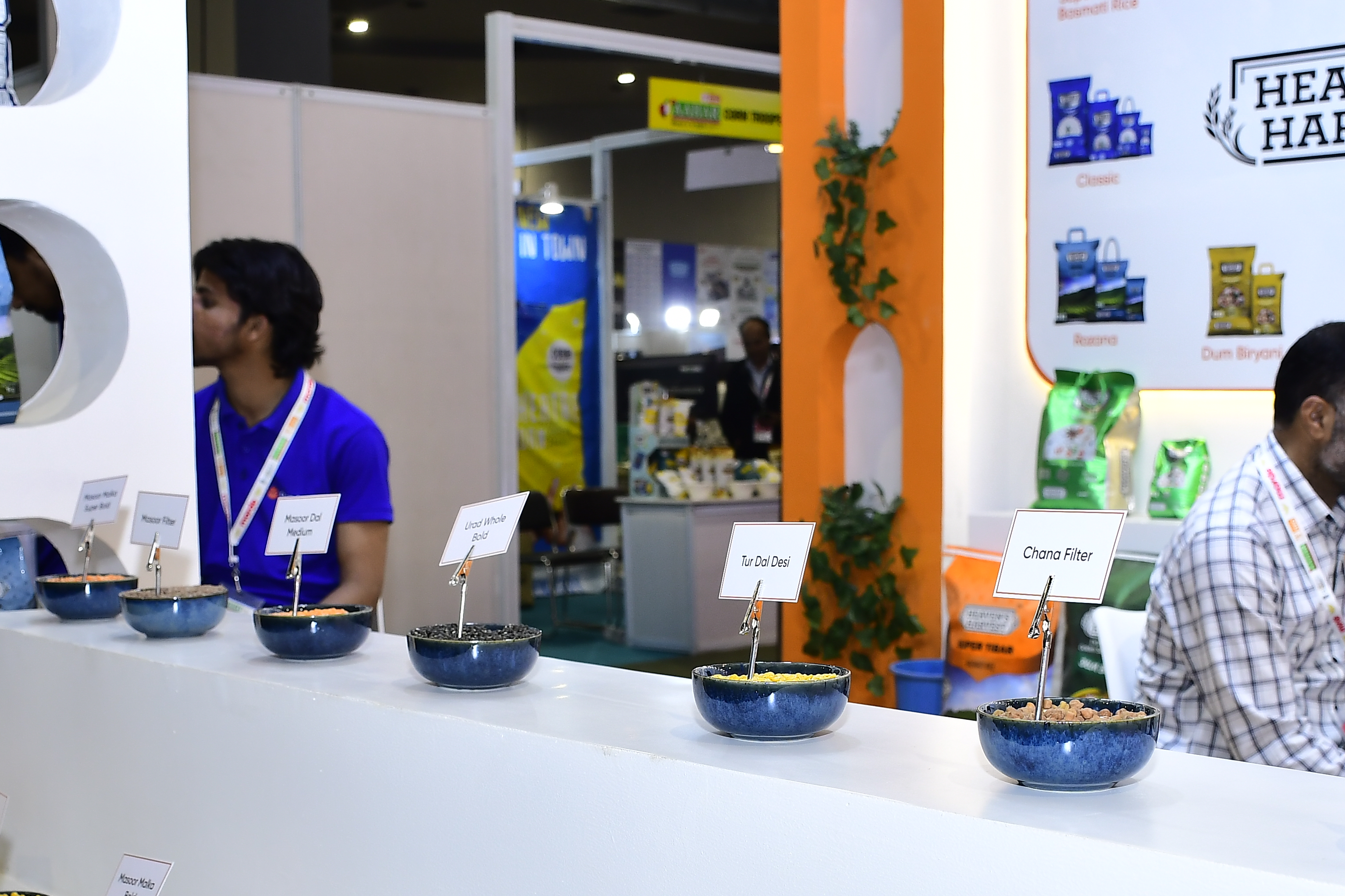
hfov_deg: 40.3
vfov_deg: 27.0
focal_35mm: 49
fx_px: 1830
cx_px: 764
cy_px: 713
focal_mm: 18
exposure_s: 1/100
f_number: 4.5
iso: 400
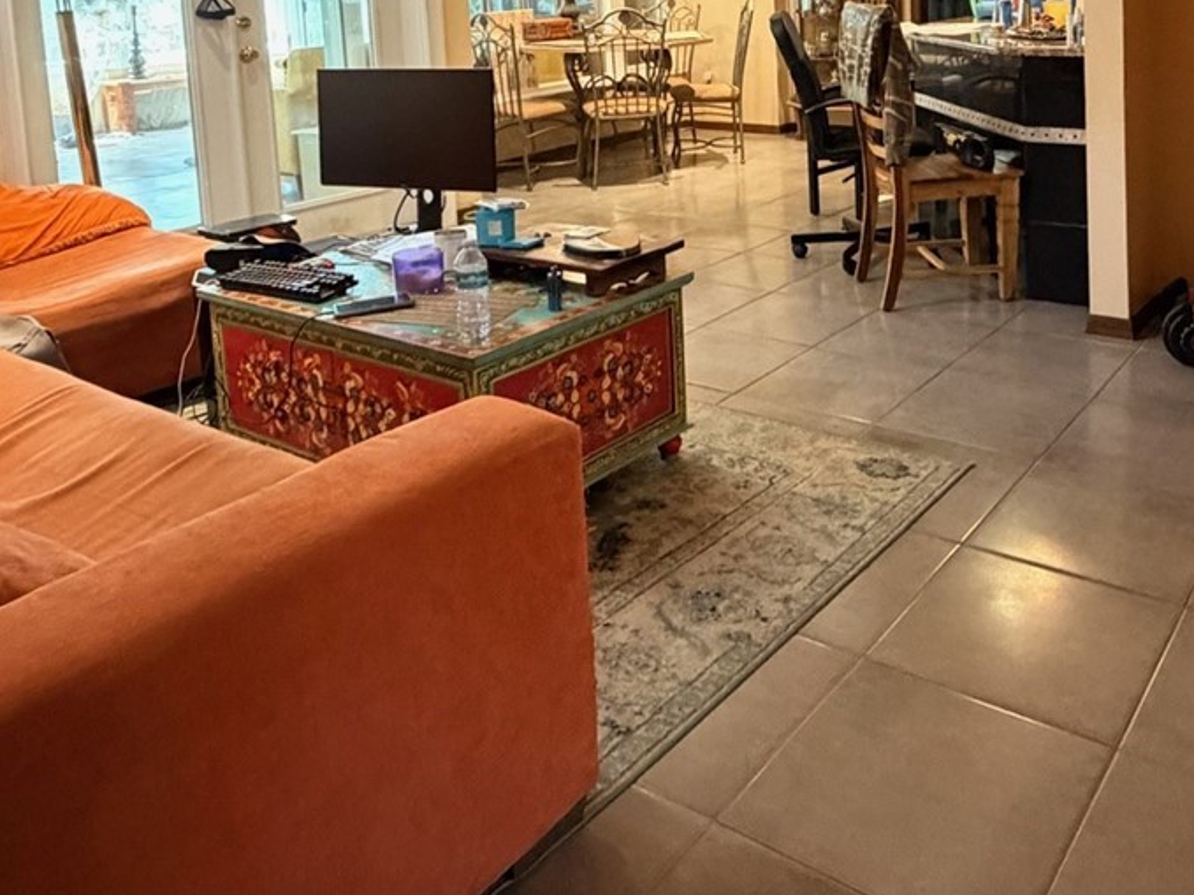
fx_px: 1138
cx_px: 760
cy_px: 77
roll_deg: +2.8
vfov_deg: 39.6
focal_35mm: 33
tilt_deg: -6.7
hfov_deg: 54.6
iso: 800
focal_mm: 2.22
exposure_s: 1/60
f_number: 2.2
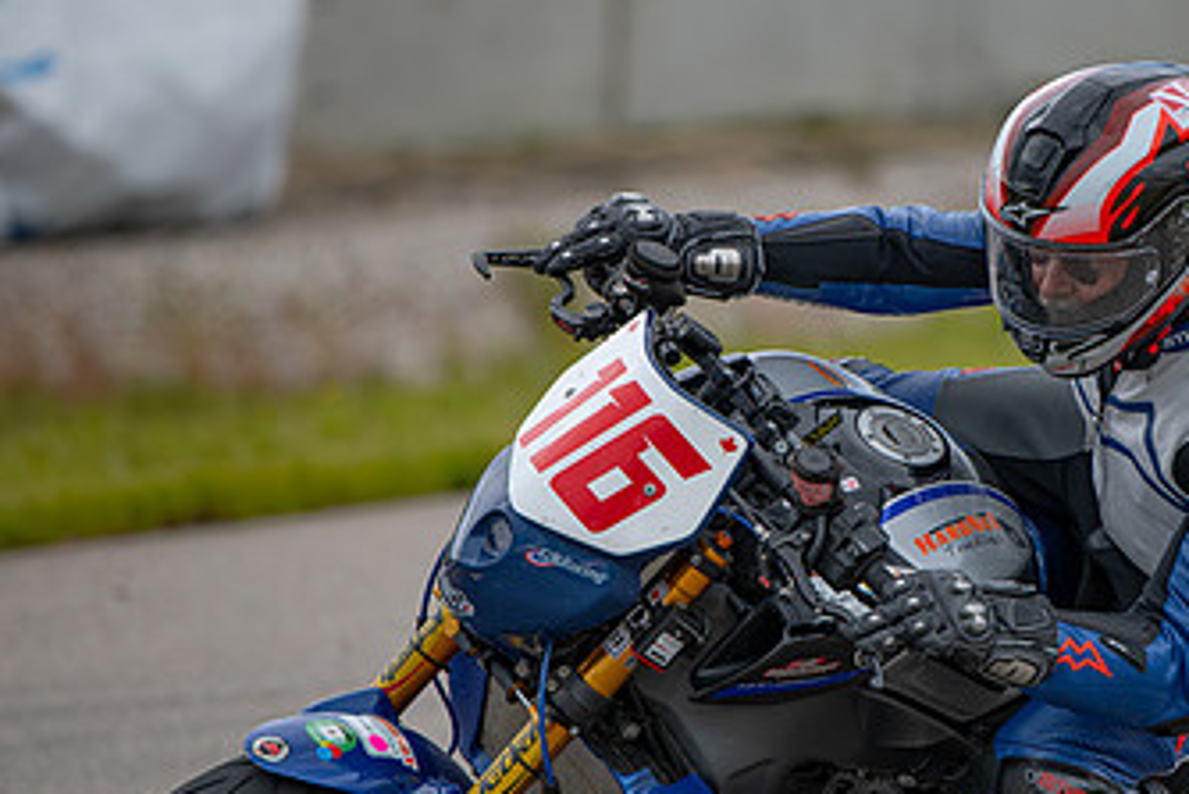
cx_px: 854
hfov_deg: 5.9
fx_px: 11465
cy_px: 479
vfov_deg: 4.0
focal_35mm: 347
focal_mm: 200
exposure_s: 1/2500
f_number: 2.8
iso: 160
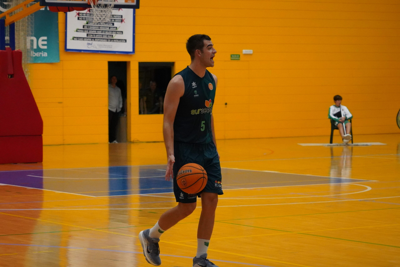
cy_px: 134
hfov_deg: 20.4
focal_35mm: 100
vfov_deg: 13.7
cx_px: 200
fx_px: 1111
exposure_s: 1/2000
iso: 10000
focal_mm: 100
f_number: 5.6
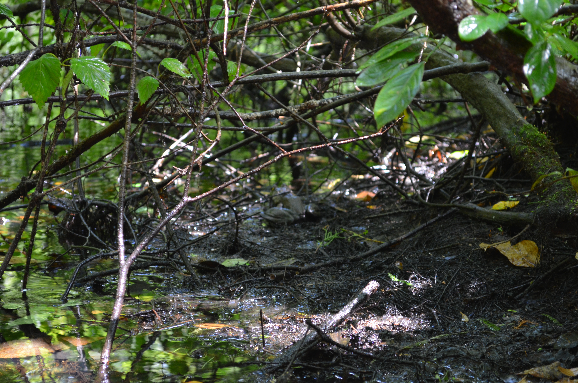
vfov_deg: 16.5
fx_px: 1322
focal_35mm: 82
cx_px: 289
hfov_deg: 24.7
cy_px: 192
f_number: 5.6
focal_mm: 55
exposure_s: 1/40
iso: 800
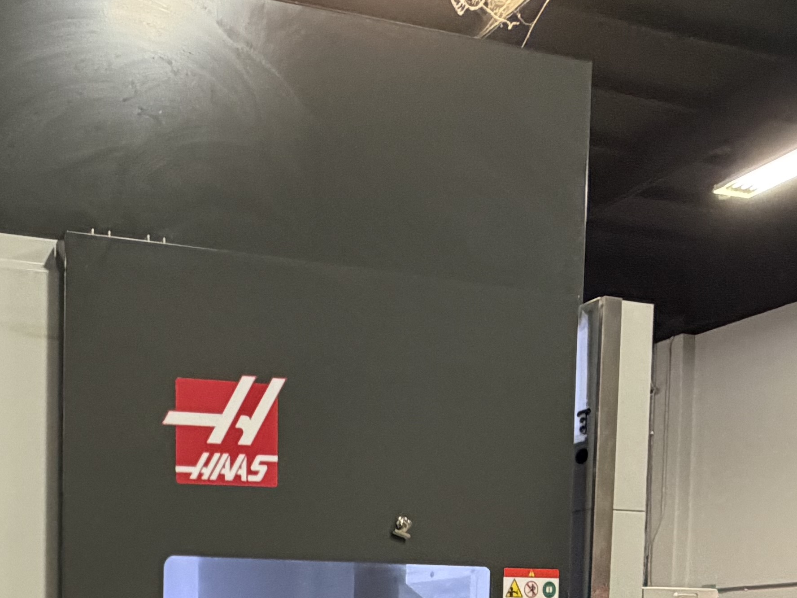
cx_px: 26
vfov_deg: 27.9
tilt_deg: -3.2
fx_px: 1036
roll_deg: -0.2
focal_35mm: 45
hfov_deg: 38.1
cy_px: 728
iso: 400
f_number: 2.2
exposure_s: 1/60
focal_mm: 2.22
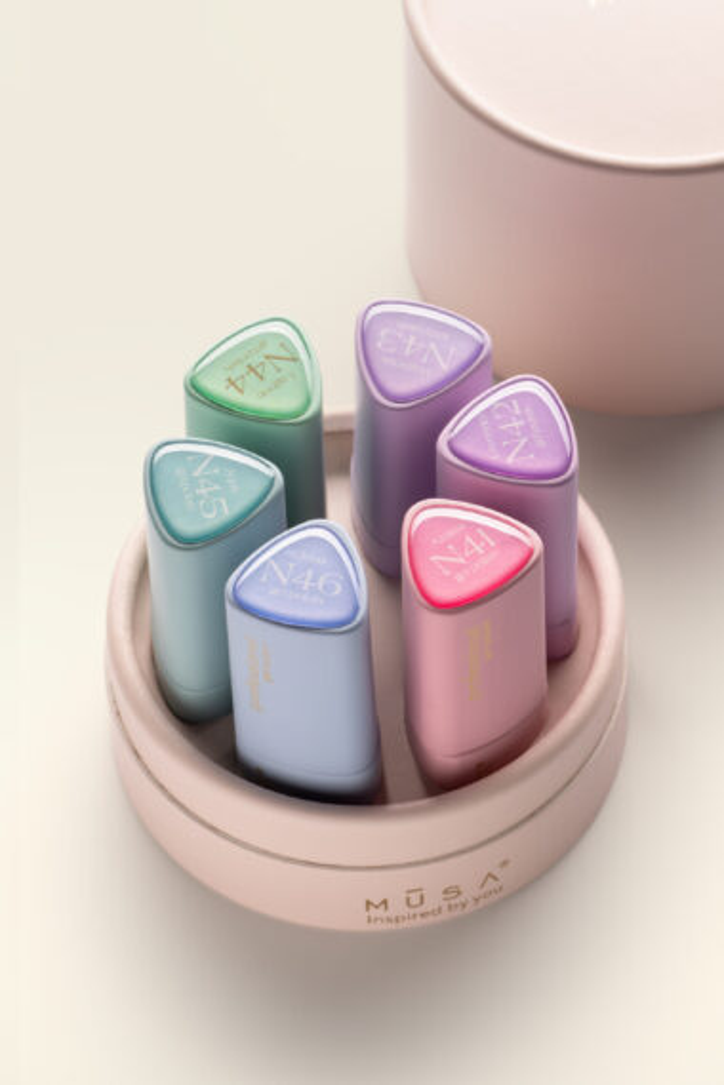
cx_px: 362
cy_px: 542
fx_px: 3167
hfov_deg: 13.0
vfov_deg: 19.5
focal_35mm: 105
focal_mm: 105
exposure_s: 1/125
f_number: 13
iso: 100
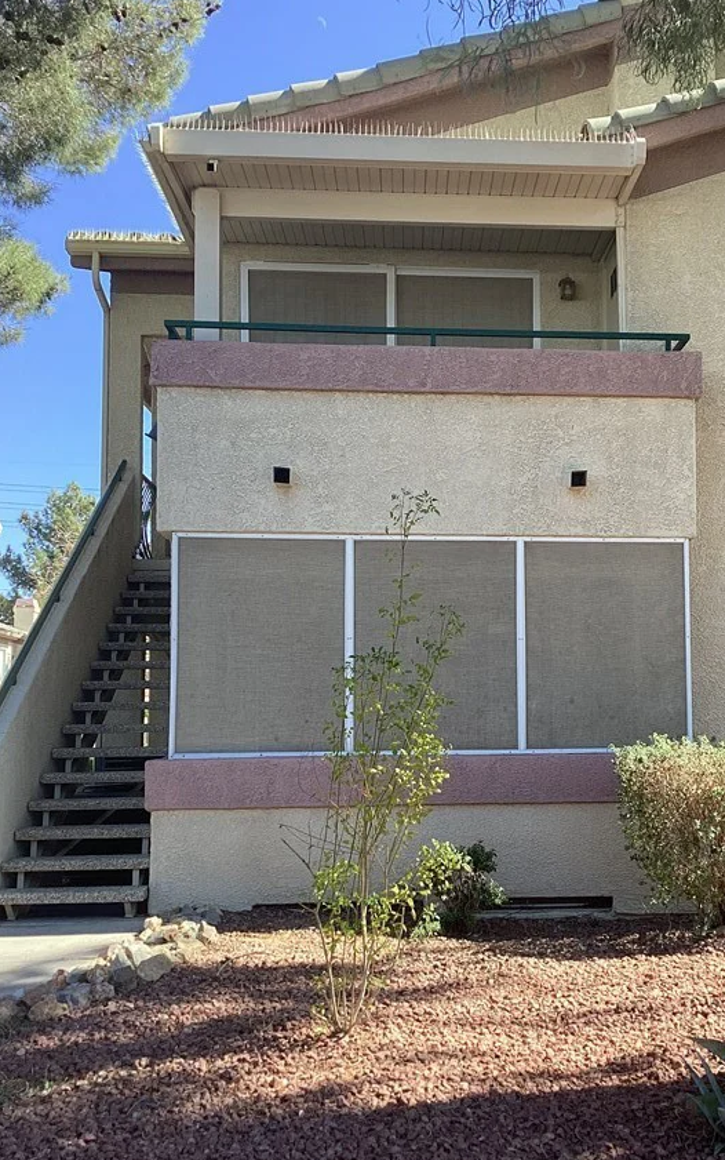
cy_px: 607
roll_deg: -0.7
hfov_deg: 31.7
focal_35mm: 40
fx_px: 1264
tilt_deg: +4.9
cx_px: 504
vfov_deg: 49.3
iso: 25
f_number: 2.4
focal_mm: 3.3
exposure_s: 1/311
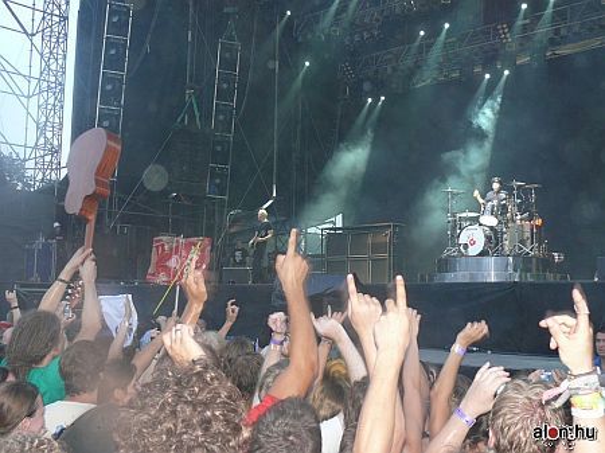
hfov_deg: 44.8
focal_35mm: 42
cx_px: 302
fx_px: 734
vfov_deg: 34.3
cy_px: 226
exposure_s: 1/30
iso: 160
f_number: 2.8
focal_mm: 8.4
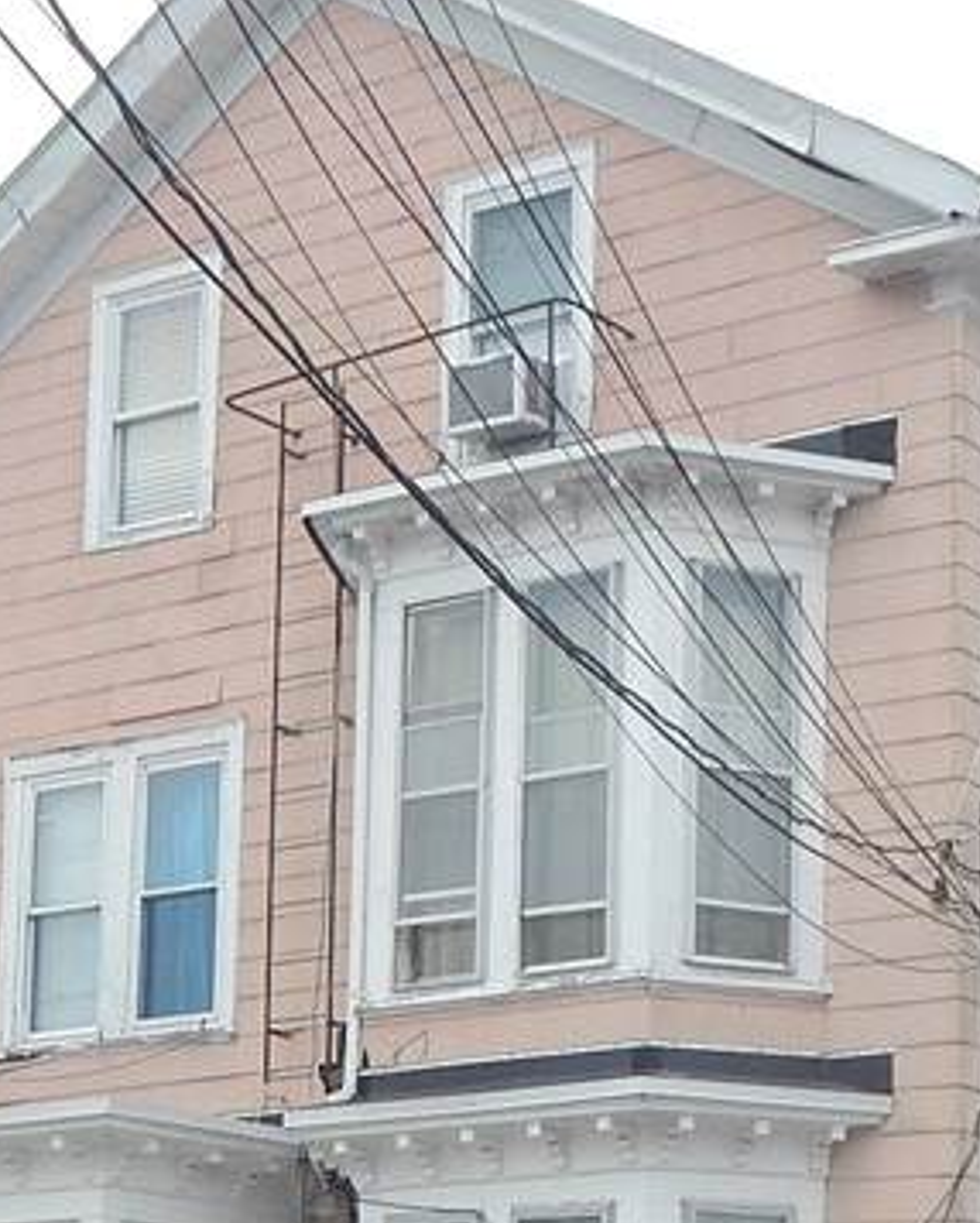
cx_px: 668
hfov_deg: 15.7
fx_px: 3550
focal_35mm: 98
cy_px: 1031
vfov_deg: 19.3
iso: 180
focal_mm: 6.1
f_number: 3.3
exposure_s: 1/60
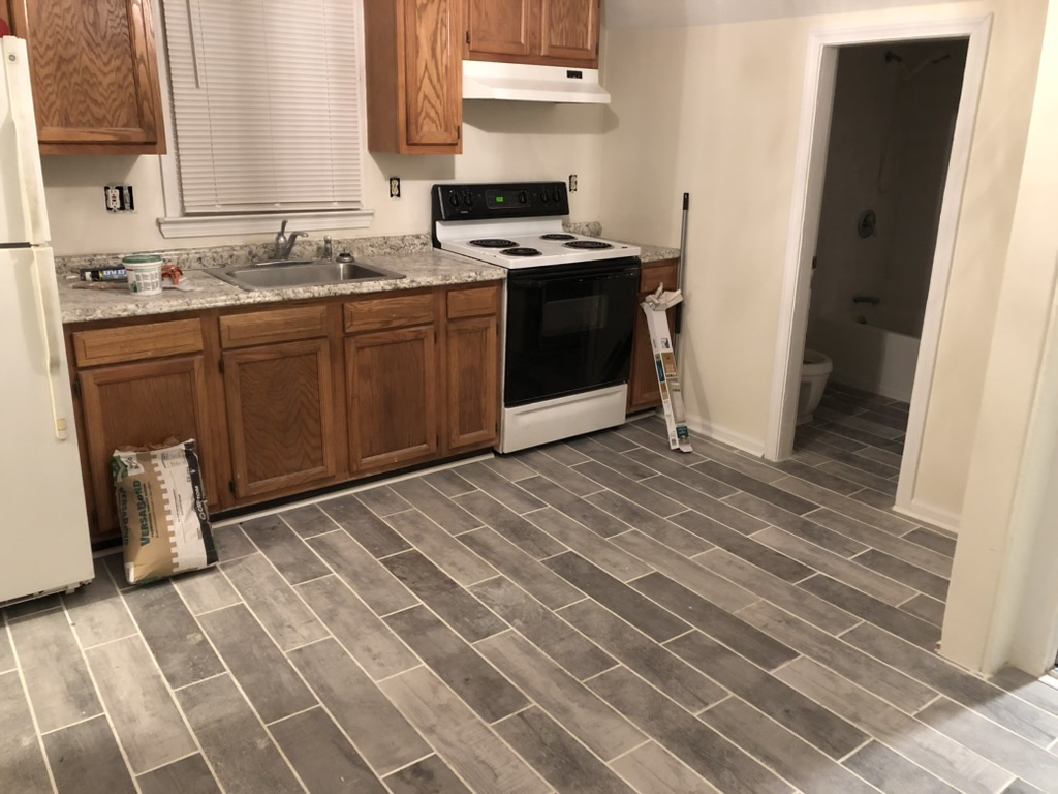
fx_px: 856
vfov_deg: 49.7
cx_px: 529
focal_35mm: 28
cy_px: 397
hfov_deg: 63.4
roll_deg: -0.7
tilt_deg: -18.0
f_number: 1.8
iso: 100
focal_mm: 3.99
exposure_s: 1/11
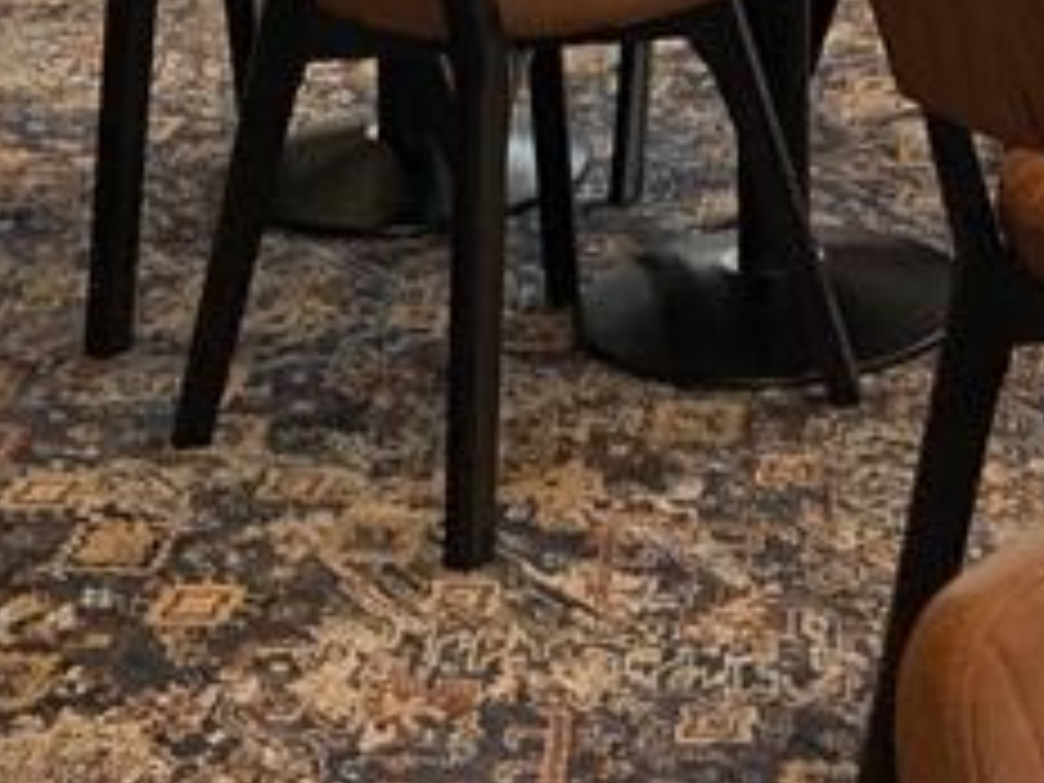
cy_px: -886
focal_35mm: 112
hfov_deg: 16.9
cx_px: 1202
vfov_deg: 11.6
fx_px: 3378
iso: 64
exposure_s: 1/121
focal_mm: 4.25
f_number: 1.8
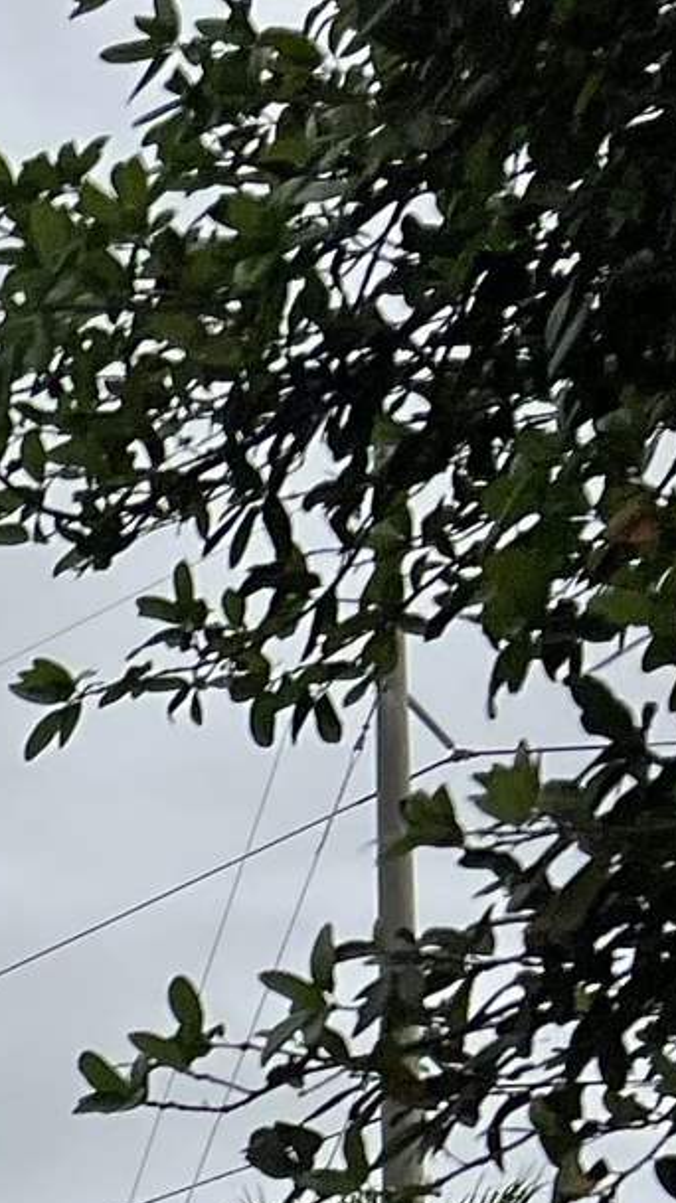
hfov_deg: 6.6
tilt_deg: +6.1
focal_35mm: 143
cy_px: 1989
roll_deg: -0.4
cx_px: -2079
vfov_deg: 13.8
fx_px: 4563
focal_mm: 5.7
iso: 50
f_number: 1.5
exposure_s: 1/3831
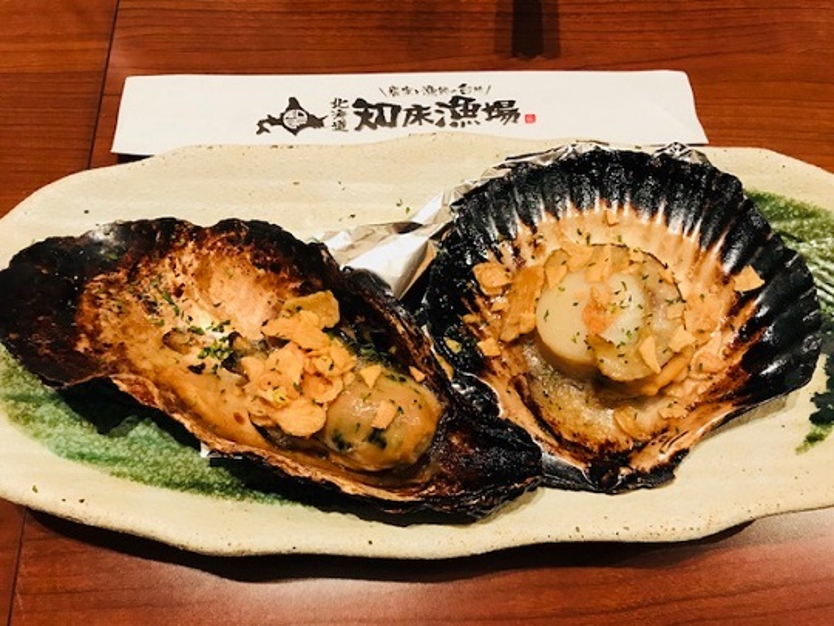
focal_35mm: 28
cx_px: 417
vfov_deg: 49.7
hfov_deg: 63.4
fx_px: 675
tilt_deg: -67.6
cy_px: 313
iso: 100
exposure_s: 1/15
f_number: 1.8
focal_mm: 3.99
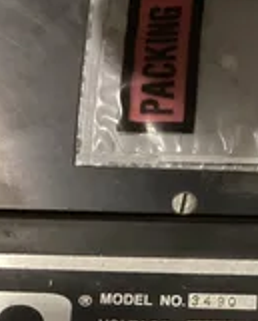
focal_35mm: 75
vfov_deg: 23.7
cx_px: 202
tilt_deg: -76.8
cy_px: 359
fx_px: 715
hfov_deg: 20.2
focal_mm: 3.3
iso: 800
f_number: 2.4
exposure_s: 1/24
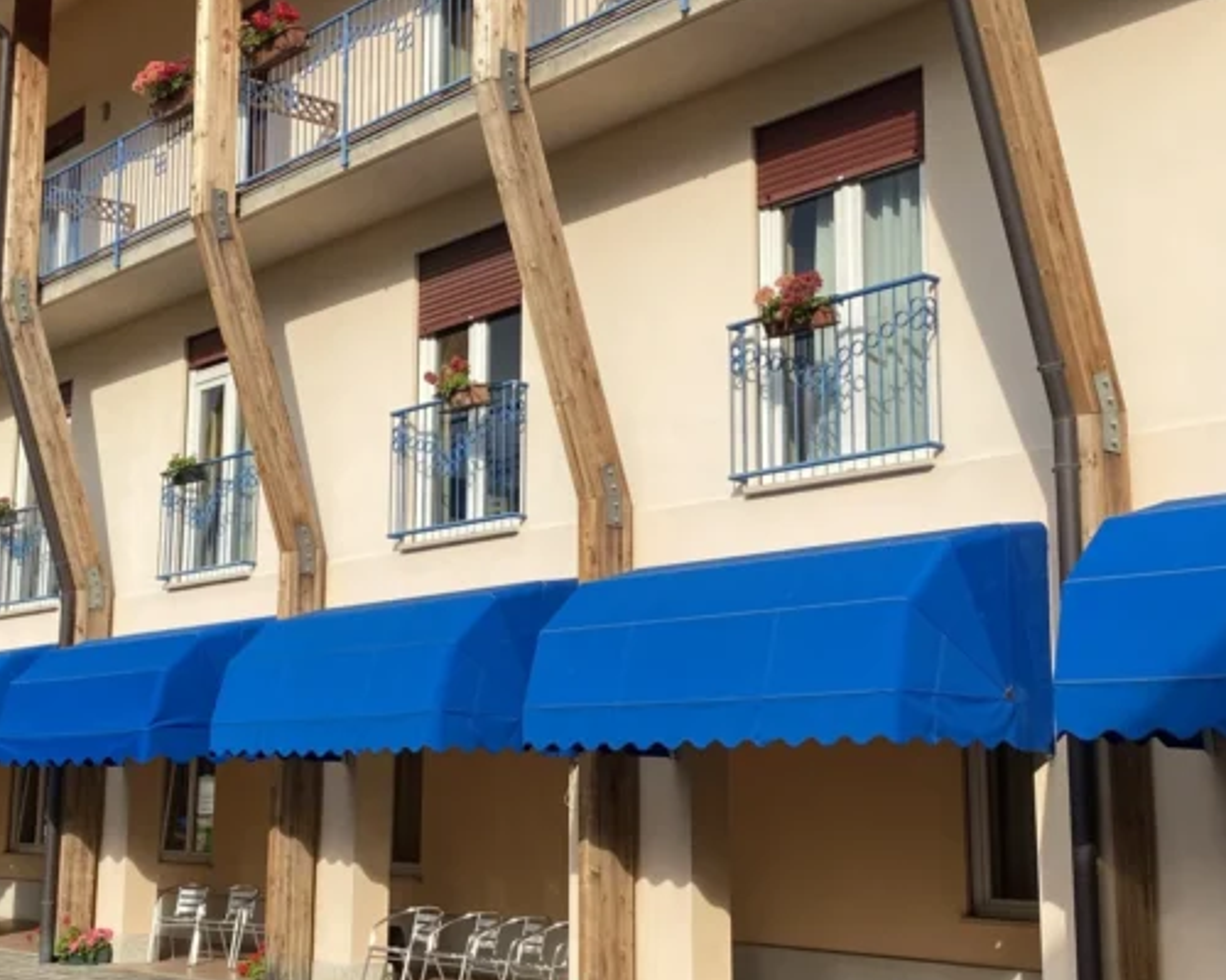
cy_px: 463
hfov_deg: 35.8
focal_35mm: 52
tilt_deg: +9.3
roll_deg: -1.5
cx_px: 471
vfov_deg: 29.1
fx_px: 1887
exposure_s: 1/3205
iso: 32
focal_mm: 4.25
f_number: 1.8
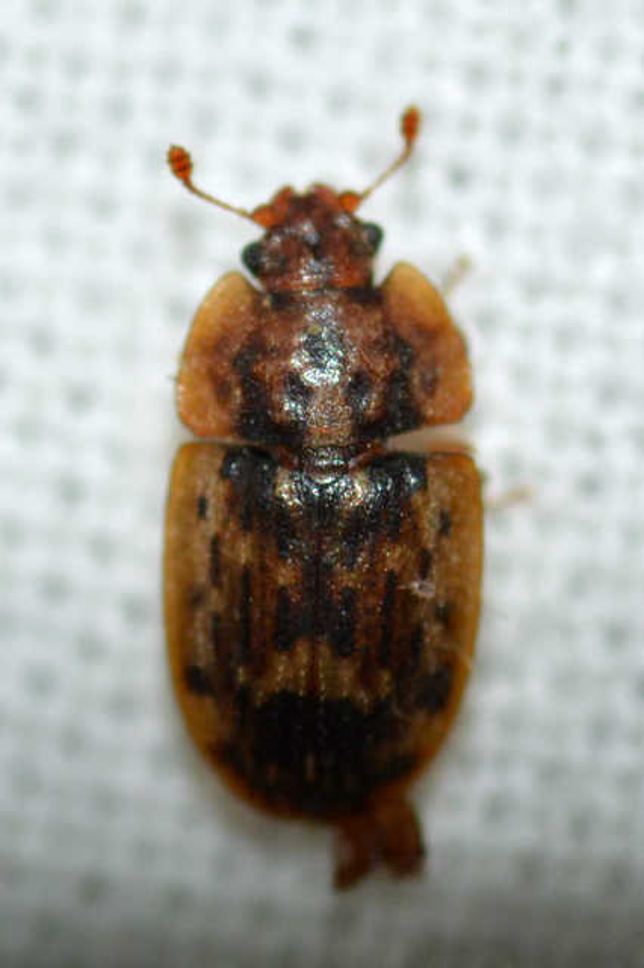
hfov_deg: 9.1
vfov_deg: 13.7
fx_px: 4029
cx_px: 322
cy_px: 484
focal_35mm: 150
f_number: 14
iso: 400
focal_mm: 100
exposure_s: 1/200
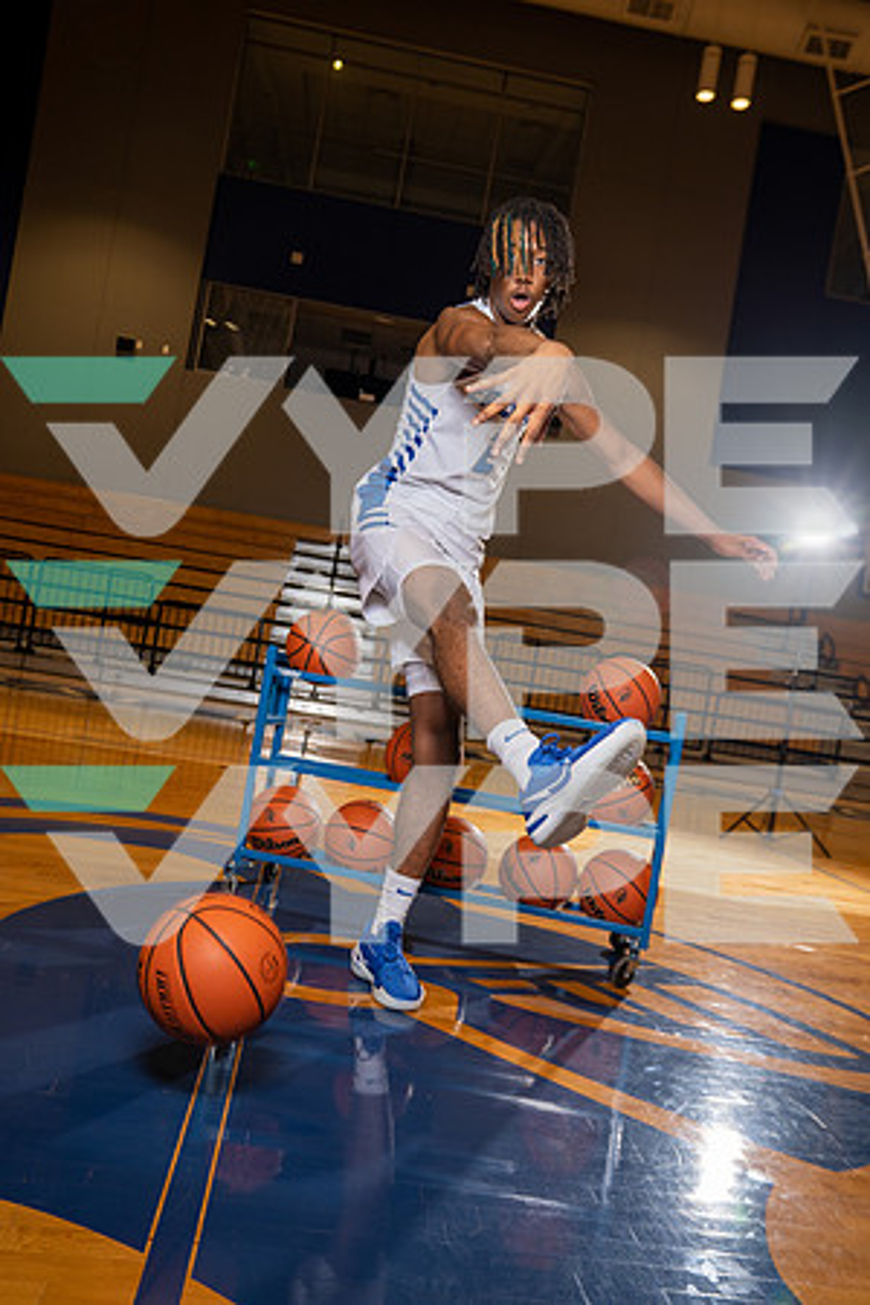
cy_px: 652
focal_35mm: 31
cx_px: 435
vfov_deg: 60.3
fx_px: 1124
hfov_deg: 42.3
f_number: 4.5
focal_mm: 31
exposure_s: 1/250
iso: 400
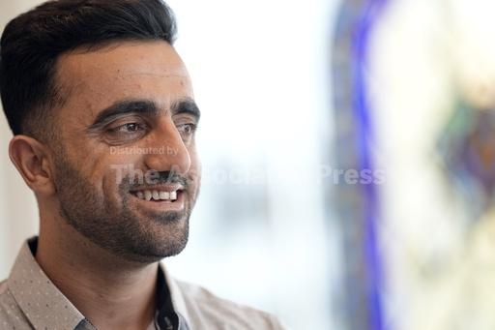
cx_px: 248
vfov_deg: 10.2
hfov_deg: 15.2
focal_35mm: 135
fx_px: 1856
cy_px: 165
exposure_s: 1/640
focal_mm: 135
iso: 640
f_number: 1.8
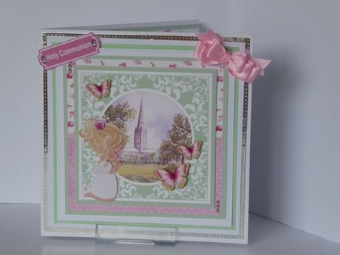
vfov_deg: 15.1
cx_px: 170
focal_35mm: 98
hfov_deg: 20.0
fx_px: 962
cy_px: 128
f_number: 4.9
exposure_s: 1/125
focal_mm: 16.1
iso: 320
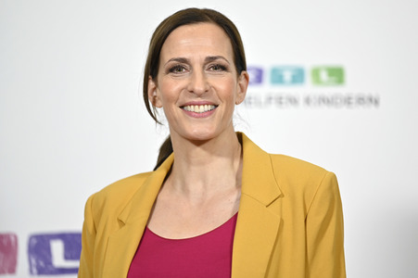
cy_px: 139
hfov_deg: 10.3
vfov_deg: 6.9
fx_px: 2320
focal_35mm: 200
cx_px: 209
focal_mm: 200
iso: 1000
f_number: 2.8
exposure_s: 1/640
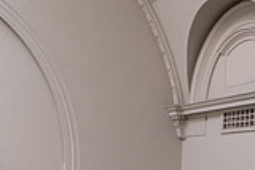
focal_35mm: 87
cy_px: 220
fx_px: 617
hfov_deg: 20.1
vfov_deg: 15.0
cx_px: -129
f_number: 2.8
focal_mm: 16
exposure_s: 1/70
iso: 320
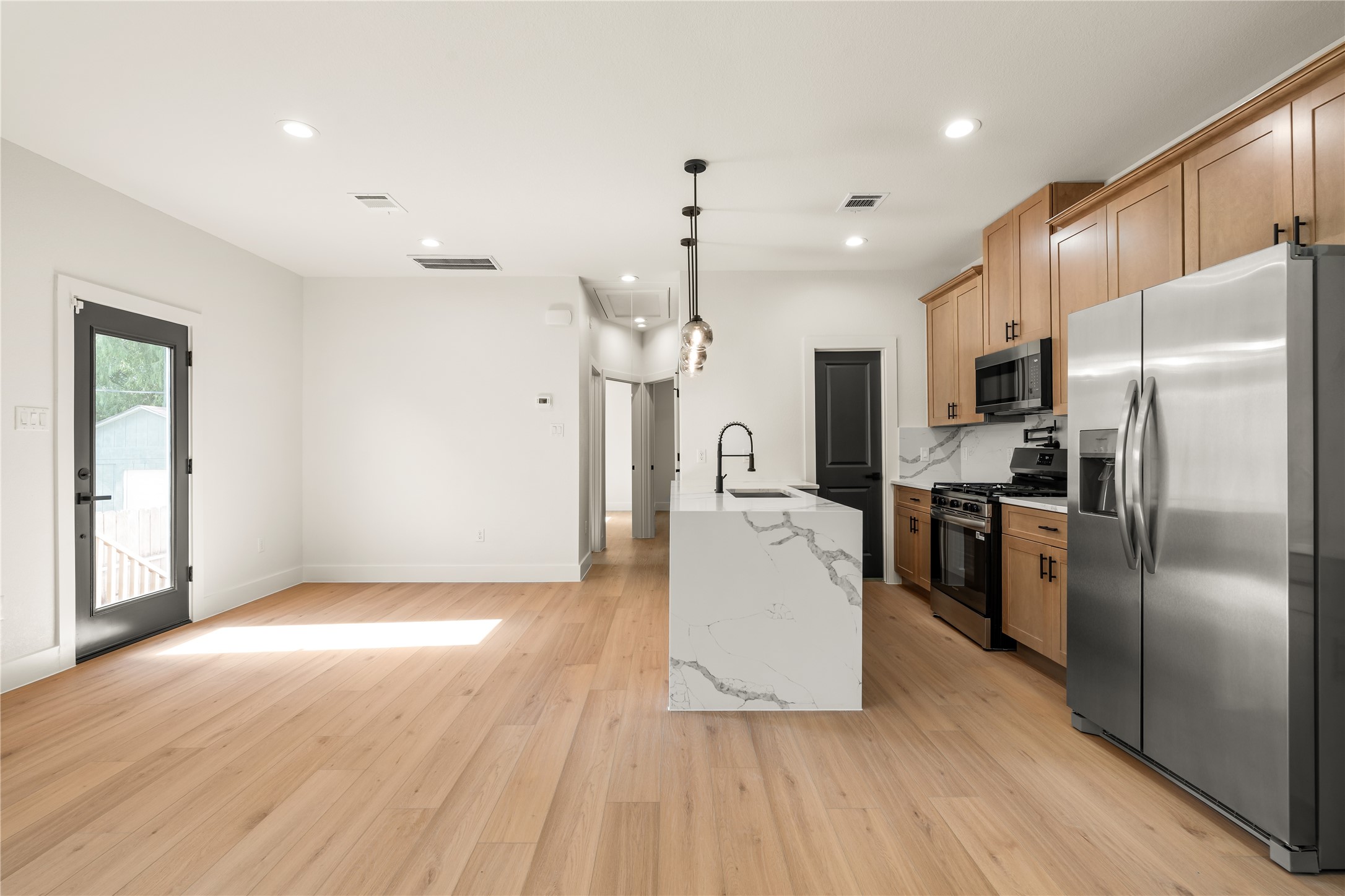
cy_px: 448
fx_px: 598
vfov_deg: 73.7
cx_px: 672
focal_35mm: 16
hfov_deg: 96.7
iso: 200
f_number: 9
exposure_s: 1/1.67
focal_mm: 16
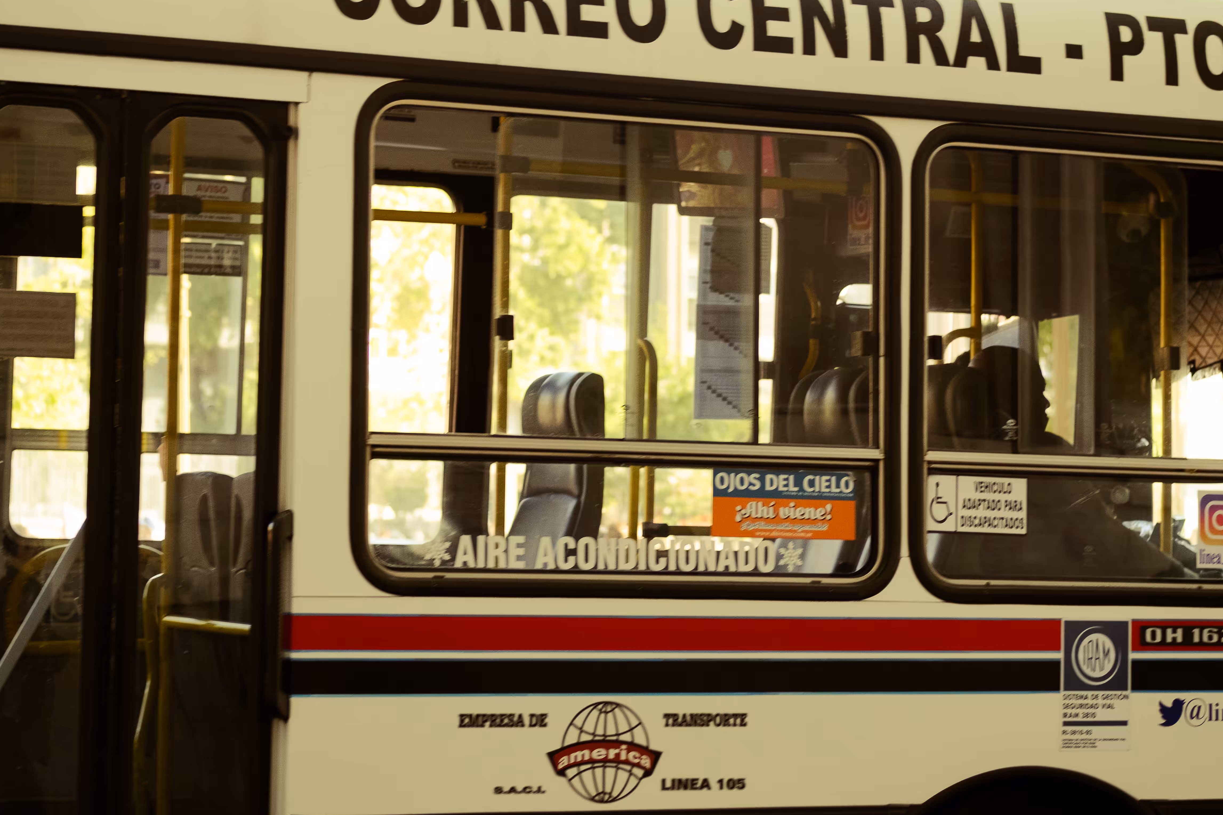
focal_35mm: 102
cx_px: 546
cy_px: 424
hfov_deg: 20.0
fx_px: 3465
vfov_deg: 13.4
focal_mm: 50
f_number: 2.5
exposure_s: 1/125
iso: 320
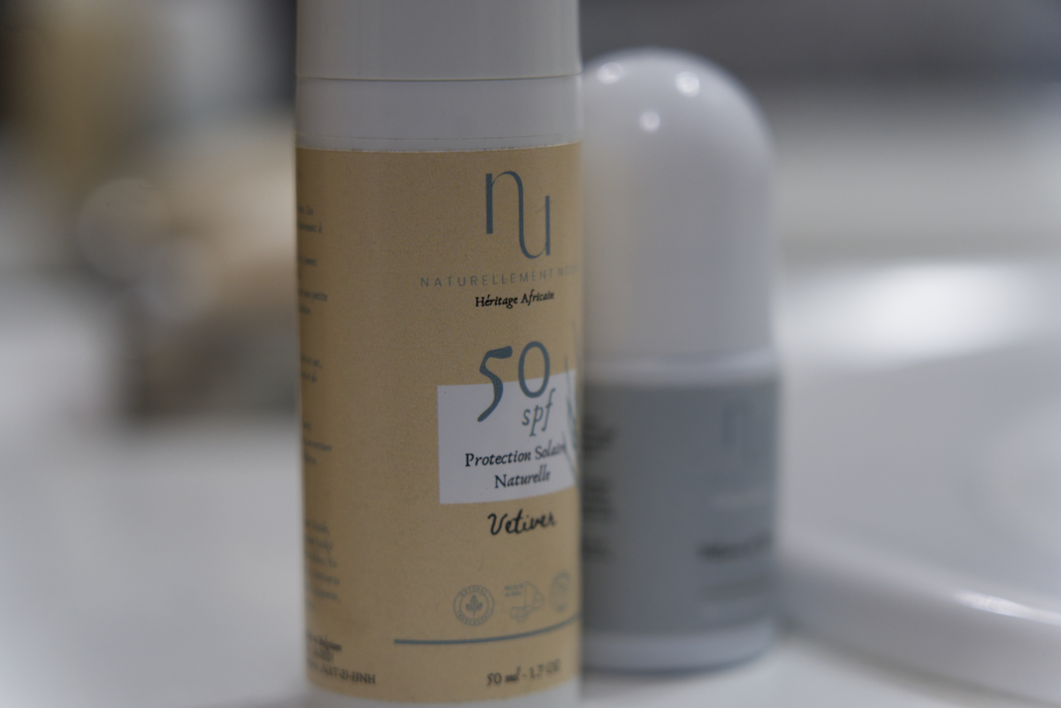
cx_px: 530
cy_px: 354
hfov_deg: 19.6
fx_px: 3066
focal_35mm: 104
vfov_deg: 13.2
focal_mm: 104
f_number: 4
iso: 1000
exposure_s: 1/80
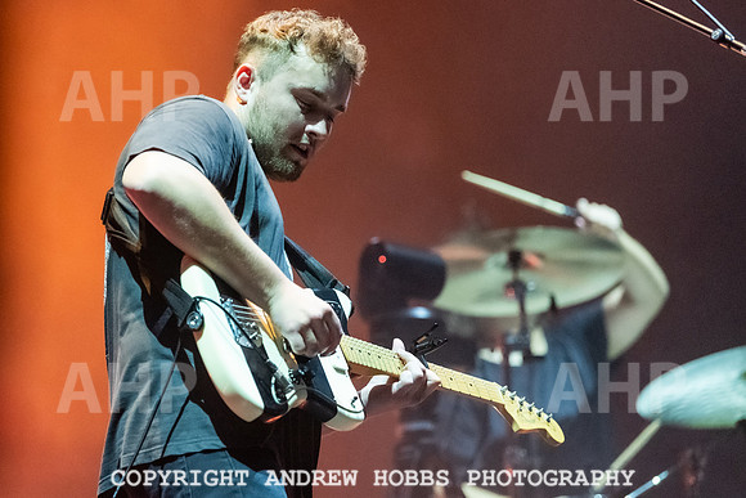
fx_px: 5405
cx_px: 230
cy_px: 204
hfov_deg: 7.9
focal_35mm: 261
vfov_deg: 5.3
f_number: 2.8
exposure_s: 1/800
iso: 4000
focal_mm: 170
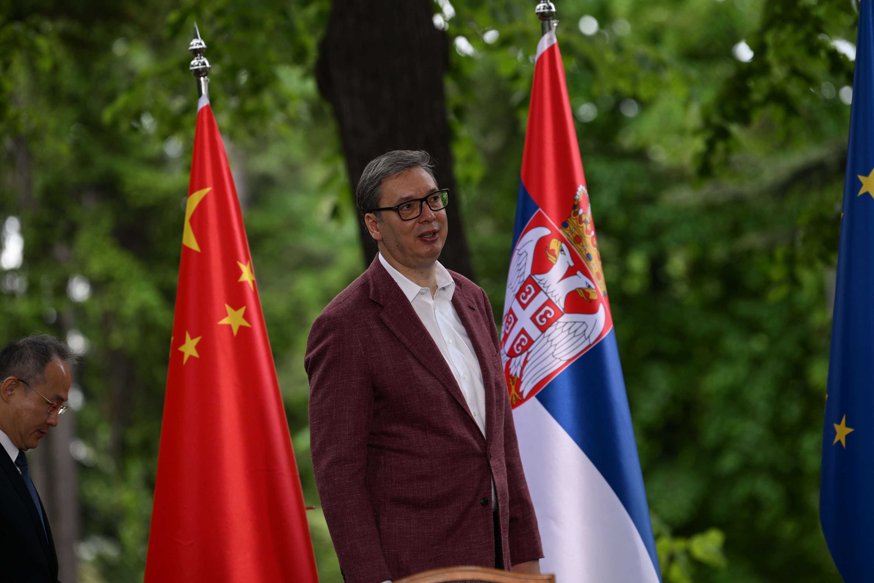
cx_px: 437
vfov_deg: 6.9
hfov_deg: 10.3
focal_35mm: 200
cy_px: 292
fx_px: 4855
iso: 400
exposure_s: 1/400
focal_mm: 200
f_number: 4
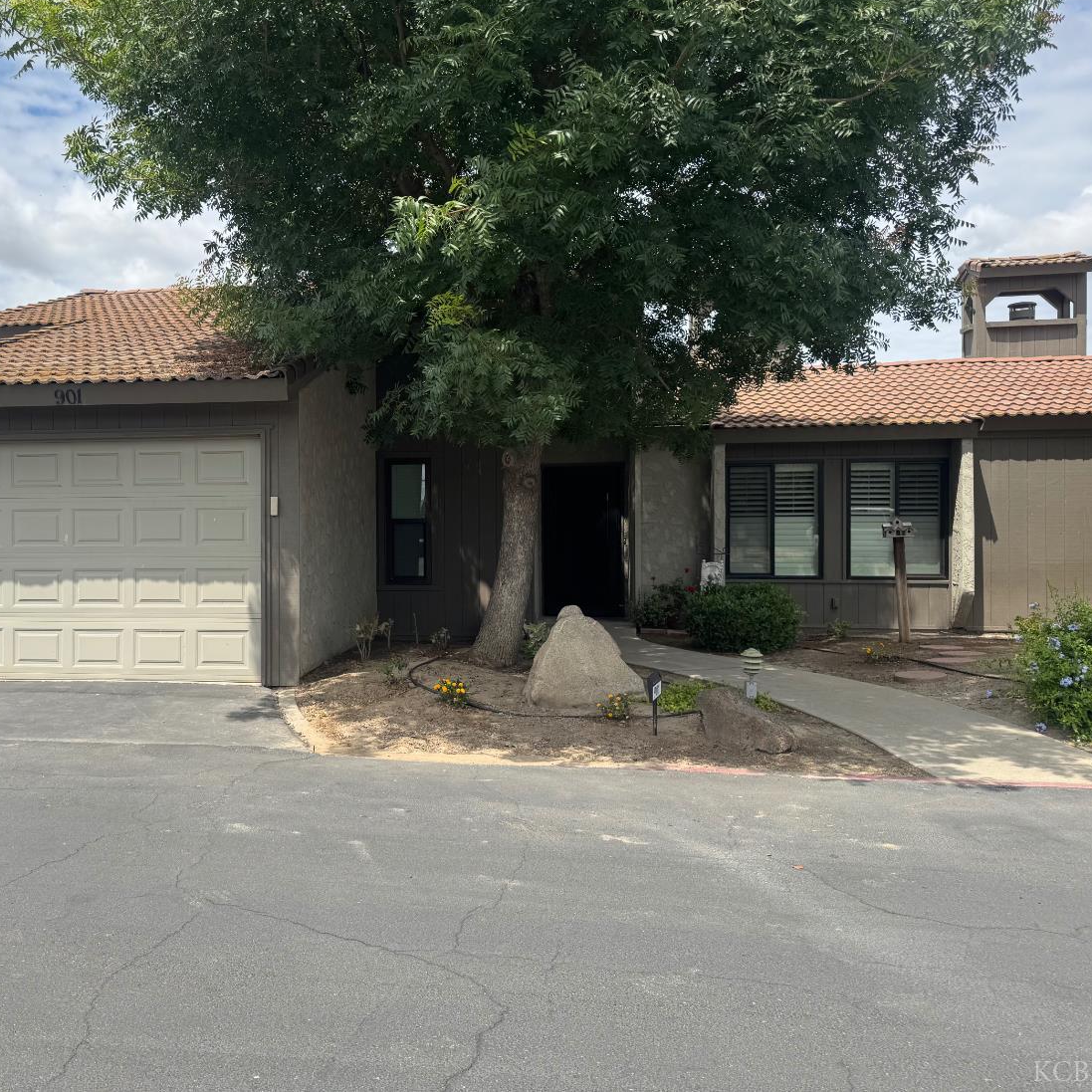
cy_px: 533
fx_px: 1035
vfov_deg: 55.6
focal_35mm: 29
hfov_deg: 54.6
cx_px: 371
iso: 80
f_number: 1.78
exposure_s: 1/3597
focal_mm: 6.76
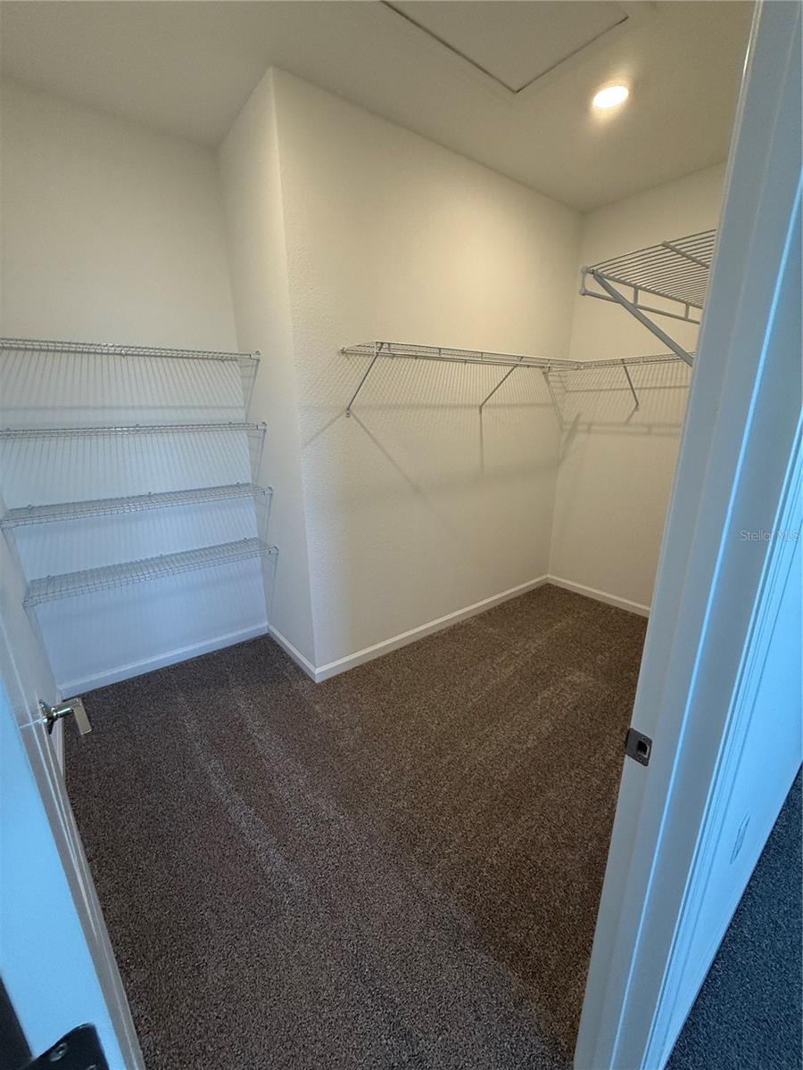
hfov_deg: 85.7
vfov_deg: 102.1
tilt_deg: -15.5
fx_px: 433
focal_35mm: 14
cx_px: 402
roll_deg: +1.4
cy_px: 535
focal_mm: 2.22
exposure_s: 1/120
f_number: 2.2
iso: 250
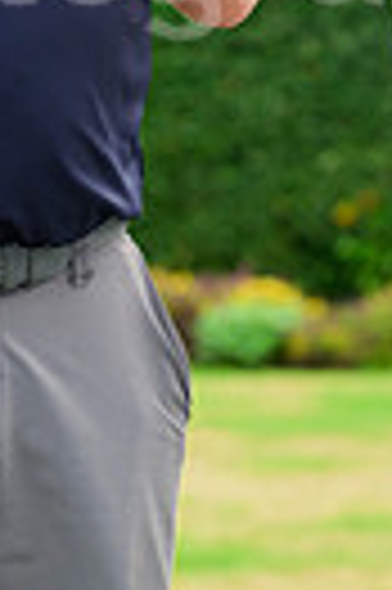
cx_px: 185
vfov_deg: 6.6
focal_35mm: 309
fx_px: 5060
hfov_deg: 4.4
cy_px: -239
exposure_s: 1/250
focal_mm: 90
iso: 200
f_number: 4
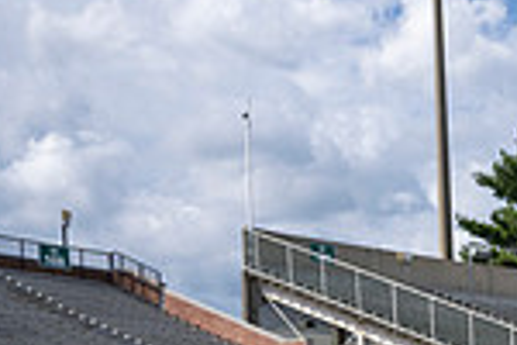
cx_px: 924
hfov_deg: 17.7
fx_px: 1335
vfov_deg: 13.6
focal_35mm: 93
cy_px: 561
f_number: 5
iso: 200
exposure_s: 1/1600
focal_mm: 24
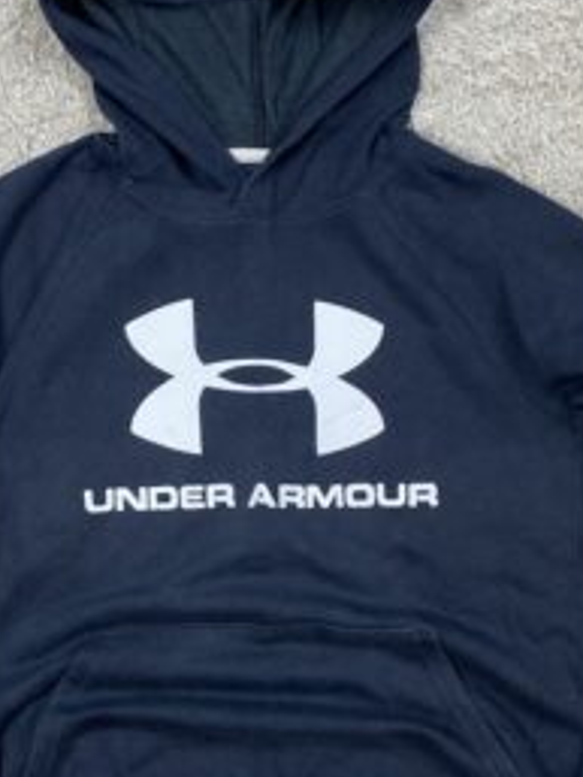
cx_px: 278
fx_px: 1212
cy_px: 373
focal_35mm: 54
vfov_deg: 35.5
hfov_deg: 27.1
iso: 100
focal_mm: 4.25
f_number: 1.8
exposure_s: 1/100
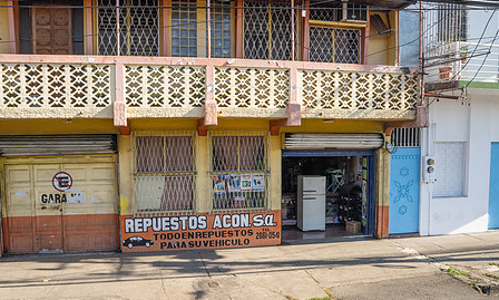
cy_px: 180
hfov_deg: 60.2
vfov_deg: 38.2
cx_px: 258
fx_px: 430
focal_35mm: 32
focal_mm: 24
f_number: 8
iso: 1000
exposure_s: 1/500
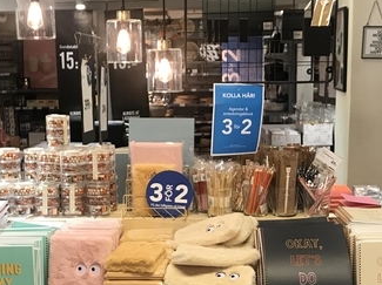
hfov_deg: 28.1
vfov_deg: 21.1
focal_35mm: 69
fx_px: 761
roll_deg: +1.2
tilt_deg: -10.3
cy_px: 208
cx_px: 159
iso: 32
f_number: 1.8
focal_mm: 3.99
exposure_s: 1/25
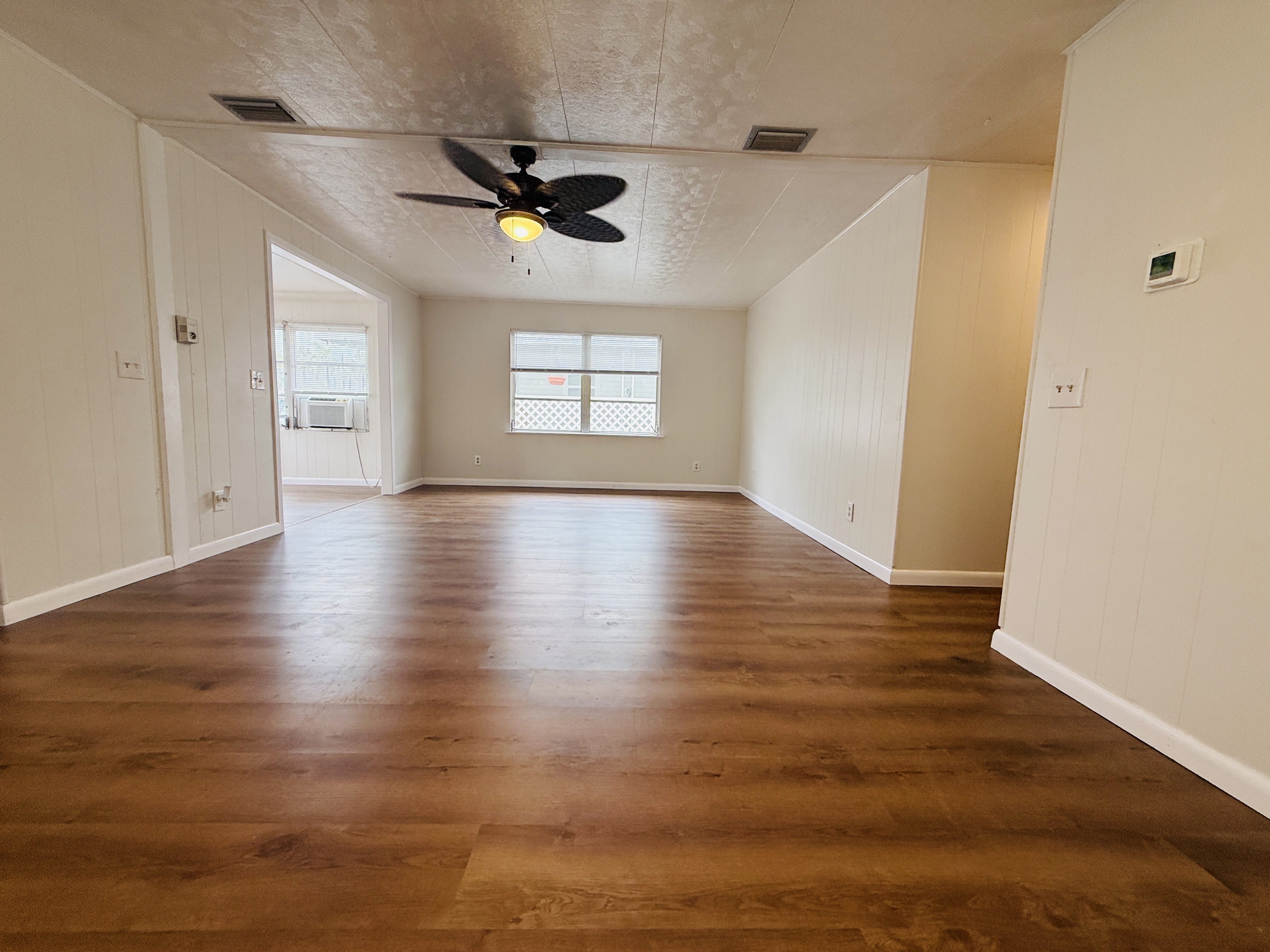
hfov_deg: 102.1
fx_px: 514
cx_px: 635
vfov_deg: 85.7
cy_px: 476
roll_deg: -2.6
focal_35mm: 14
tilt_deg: -5.1
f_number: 2.2
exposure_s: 1/120
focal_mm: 2.22
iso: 100
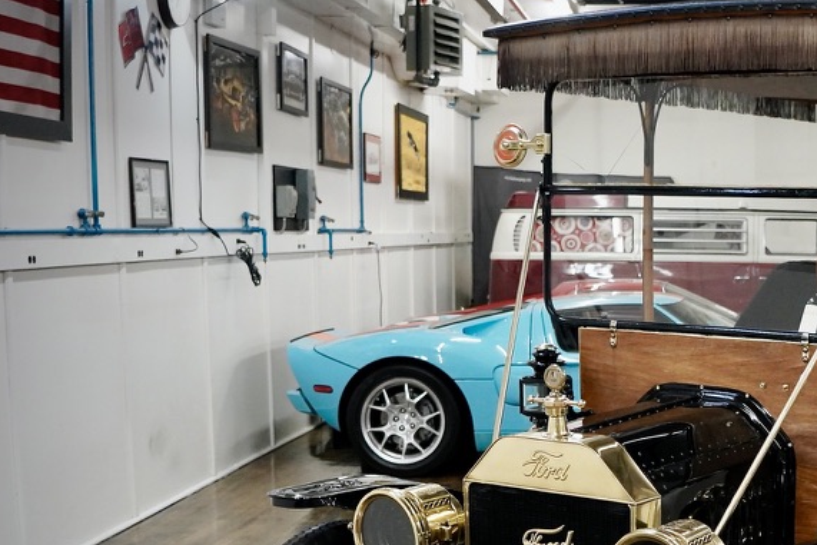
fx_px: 1294
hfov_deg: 33.1
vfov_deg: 23.3
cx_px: 750
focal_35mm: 57
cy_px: 471
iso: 2500
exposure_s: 1/160
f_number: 2.8
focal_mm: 20
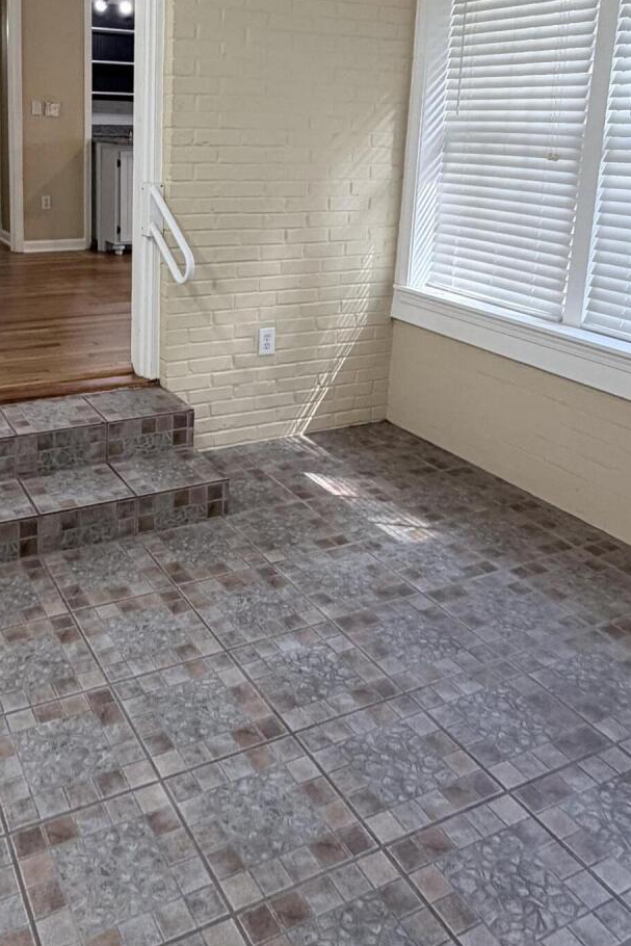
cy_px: 270
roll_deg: -1.3
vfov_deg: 56.6
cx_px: 191
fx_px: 841
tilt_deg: -9.1
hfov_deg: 40.4
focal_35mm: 32
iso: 200
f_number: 2.2
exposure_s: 1/60
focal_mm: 2.22
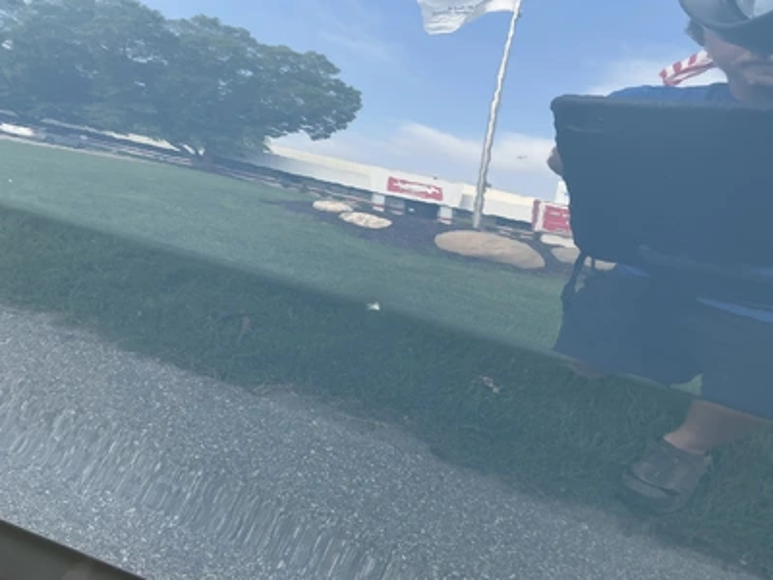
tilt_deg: -37.4
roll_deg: -2.1
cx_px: 386
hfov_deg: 63.4
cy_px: 290
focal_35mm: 28
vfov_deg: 49.7
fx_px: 625
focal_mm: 3
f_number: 1.8
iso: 25
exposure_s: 1/122
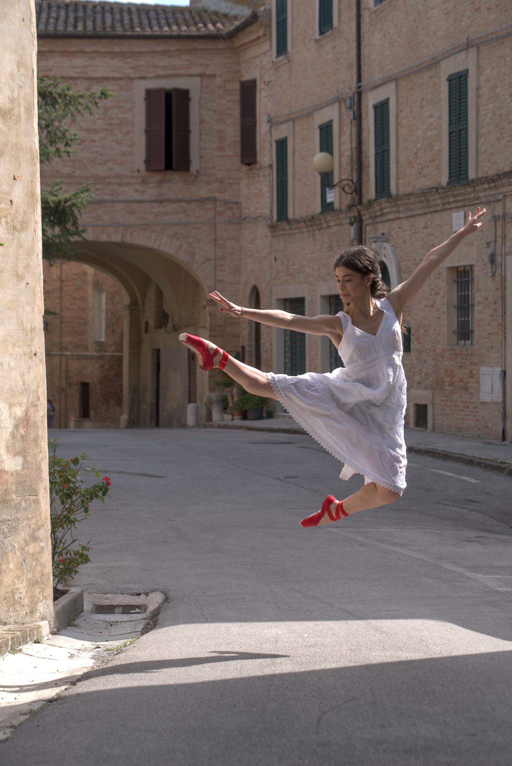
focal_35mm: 135
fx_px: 2876
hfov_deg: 10.2
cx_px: 256
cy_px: 383
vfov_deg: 15.2
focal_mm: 135
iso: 160
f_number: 5.6
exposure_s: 1/800
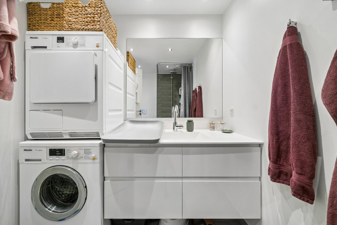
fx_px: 112
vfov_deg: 90.0
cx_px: 168
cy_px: 112
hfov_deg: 112.6
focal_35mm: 12
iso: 320
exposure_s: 1/40
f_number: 5
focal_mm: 12
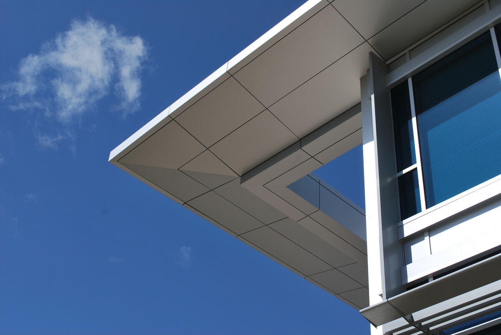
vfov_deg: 25.8
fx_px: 731
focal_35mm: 52
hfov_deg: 37.8
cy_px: 168
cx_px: 250
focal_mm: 35
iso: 100
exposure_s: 1/400
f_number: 10
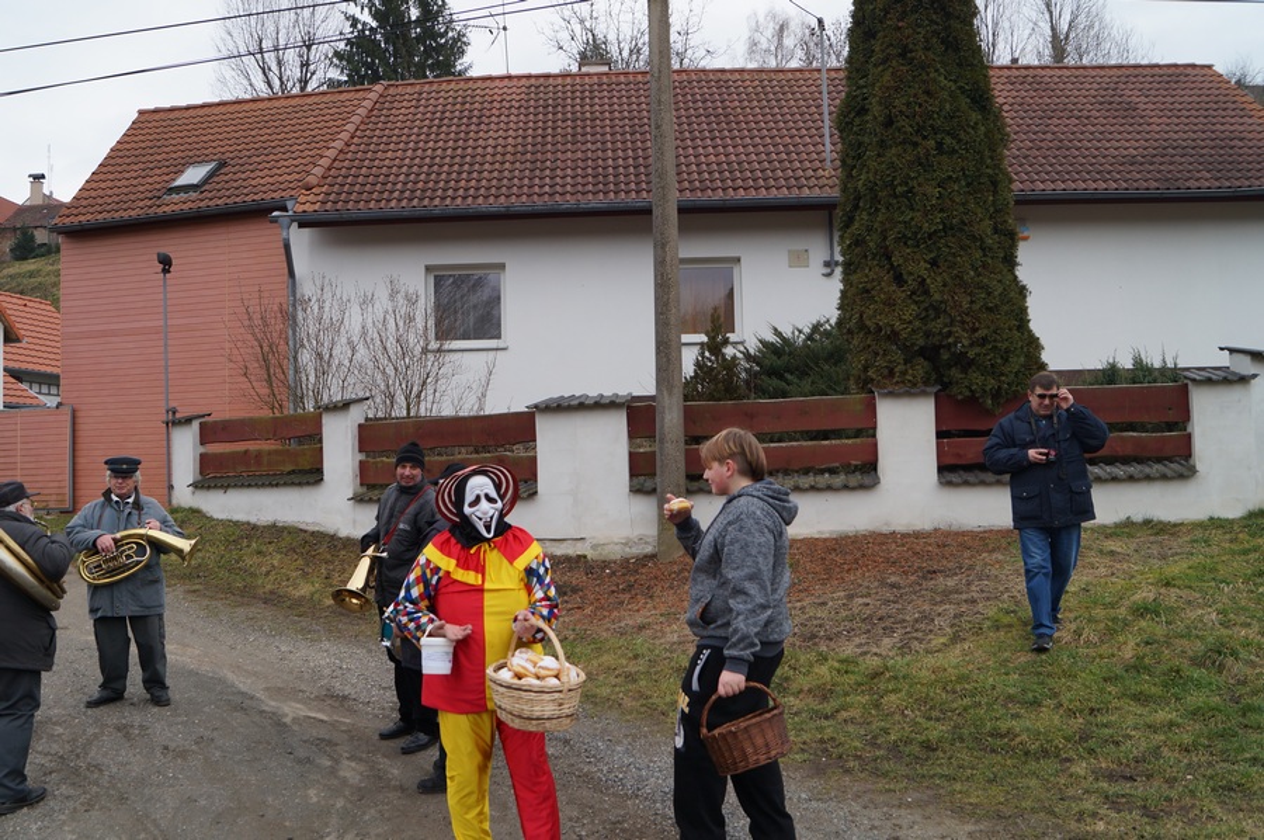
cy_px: 420
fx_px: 1052
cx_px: 632
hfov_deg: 62.0
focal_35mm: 30
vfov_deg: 43.5
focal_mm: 20
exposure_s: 1/125
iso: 100
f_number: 5.6
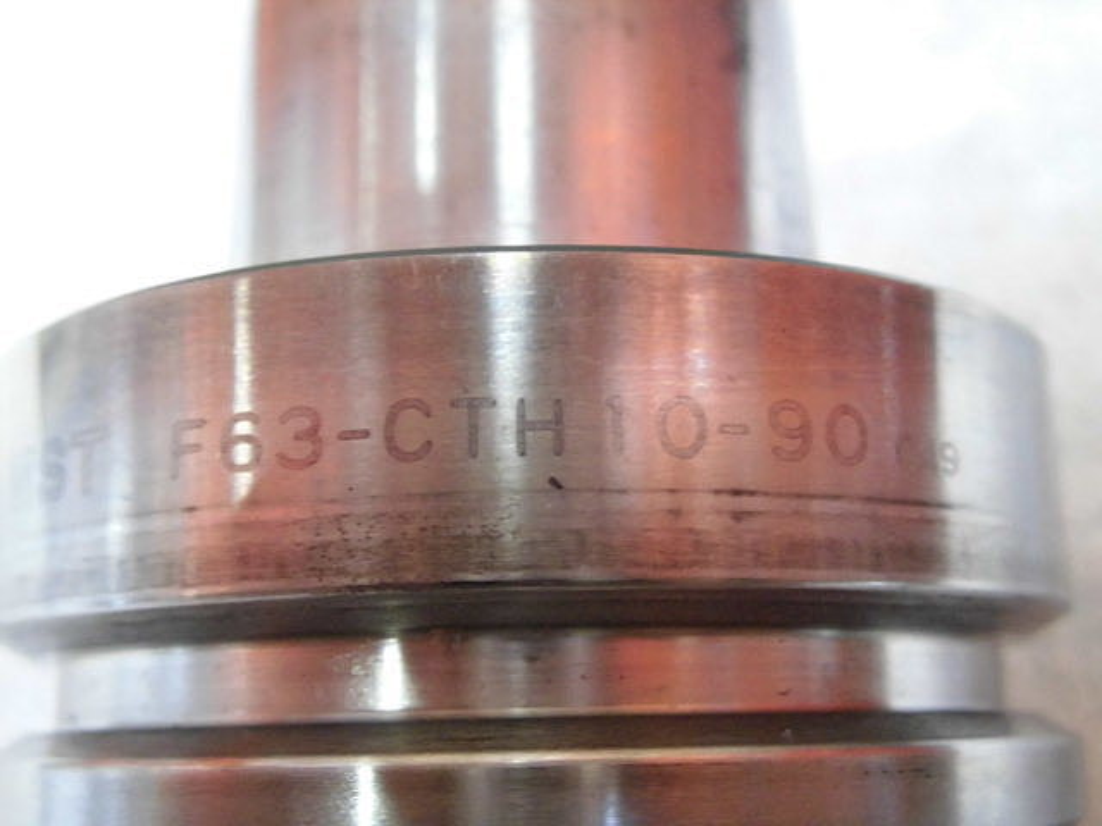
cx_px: 551
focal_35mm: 47
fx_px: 1496
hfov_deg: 40.4
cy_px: 413
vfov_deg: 30.9
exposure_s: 1/5
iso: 400
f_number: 3.4
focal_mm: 8.3
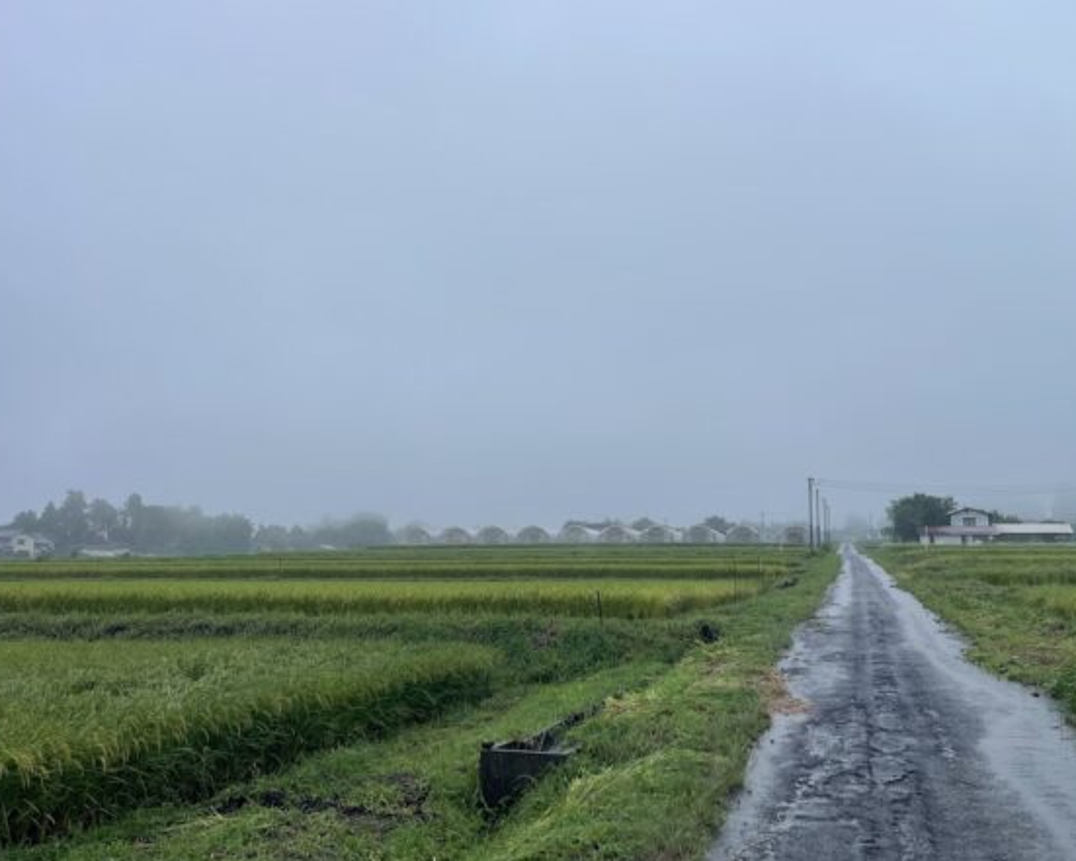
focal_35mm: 31
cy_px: 382
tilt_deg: +9.9
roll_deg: -0.8
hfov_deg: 56.9
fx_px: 987
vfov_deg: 47.0
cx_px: 629
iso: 32
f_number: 1.6
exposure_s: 1/765
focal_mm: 5.1
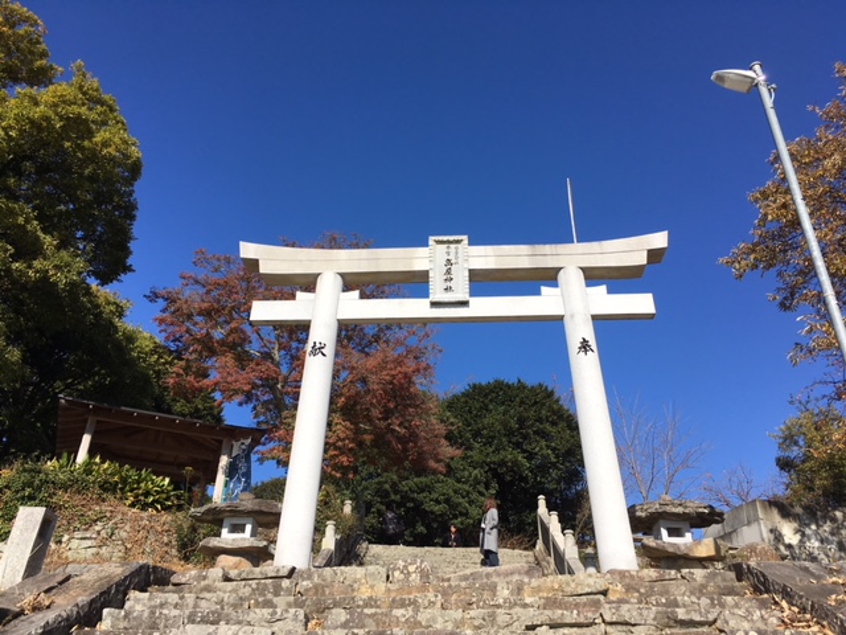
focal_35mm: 29
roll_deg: -0.4
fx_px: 709
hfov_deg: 61.7
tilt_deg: +31.1
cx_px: 423
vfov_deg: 48.2
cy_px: 318
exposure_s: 1/2262
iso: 25
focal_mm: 4.15
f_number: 2.2
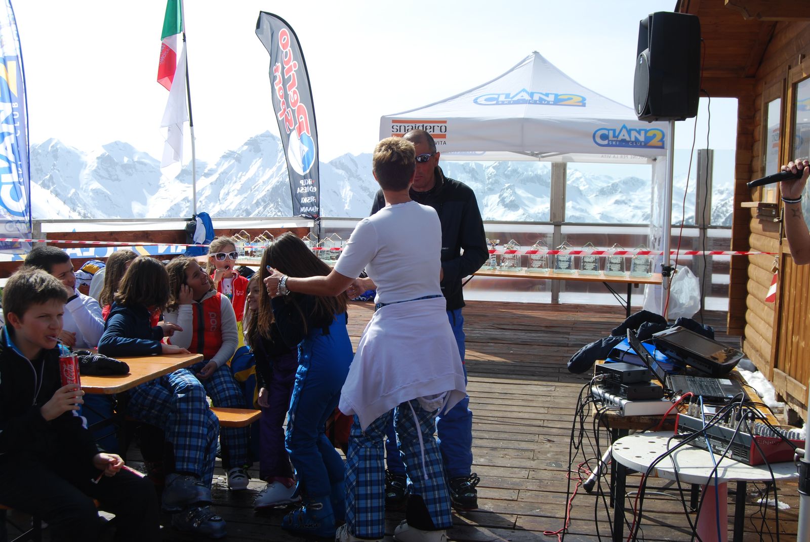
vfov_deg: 29.9
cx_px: 405
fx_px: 1014
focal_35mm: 45
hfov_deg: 43.6
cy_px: 271
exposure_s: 1/200
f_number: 8
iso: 100
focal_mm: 30
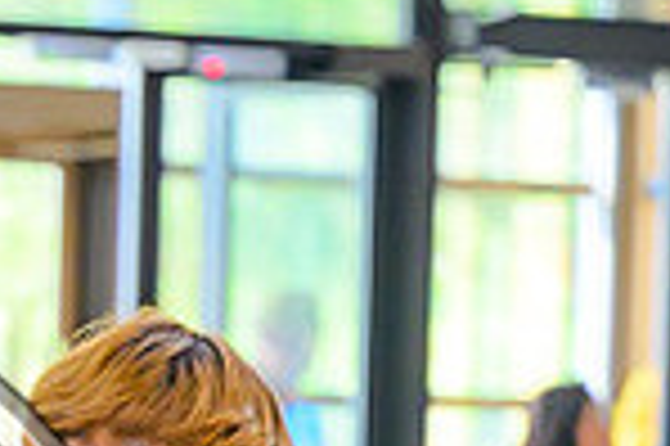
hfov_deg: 5.5
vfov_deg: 3.6
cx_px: -301
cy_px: 979
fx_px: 6953
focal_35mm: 374
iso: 1800
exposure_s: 1/200
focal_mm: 77
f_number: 2.8
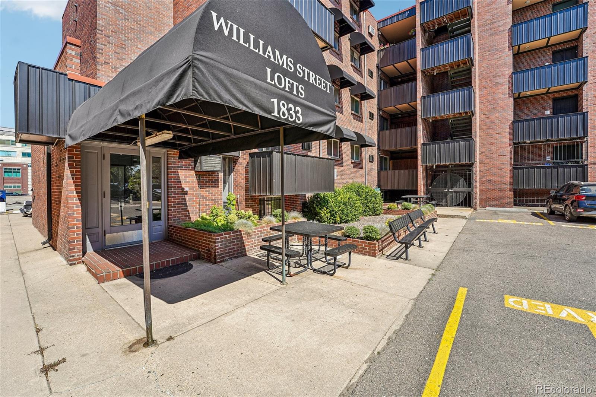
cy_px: 198
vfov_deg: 81.2
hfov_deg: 104.3
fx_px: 232
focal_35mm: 14
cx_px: 298
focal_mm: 14
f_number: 8
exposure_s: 1/80
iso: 100
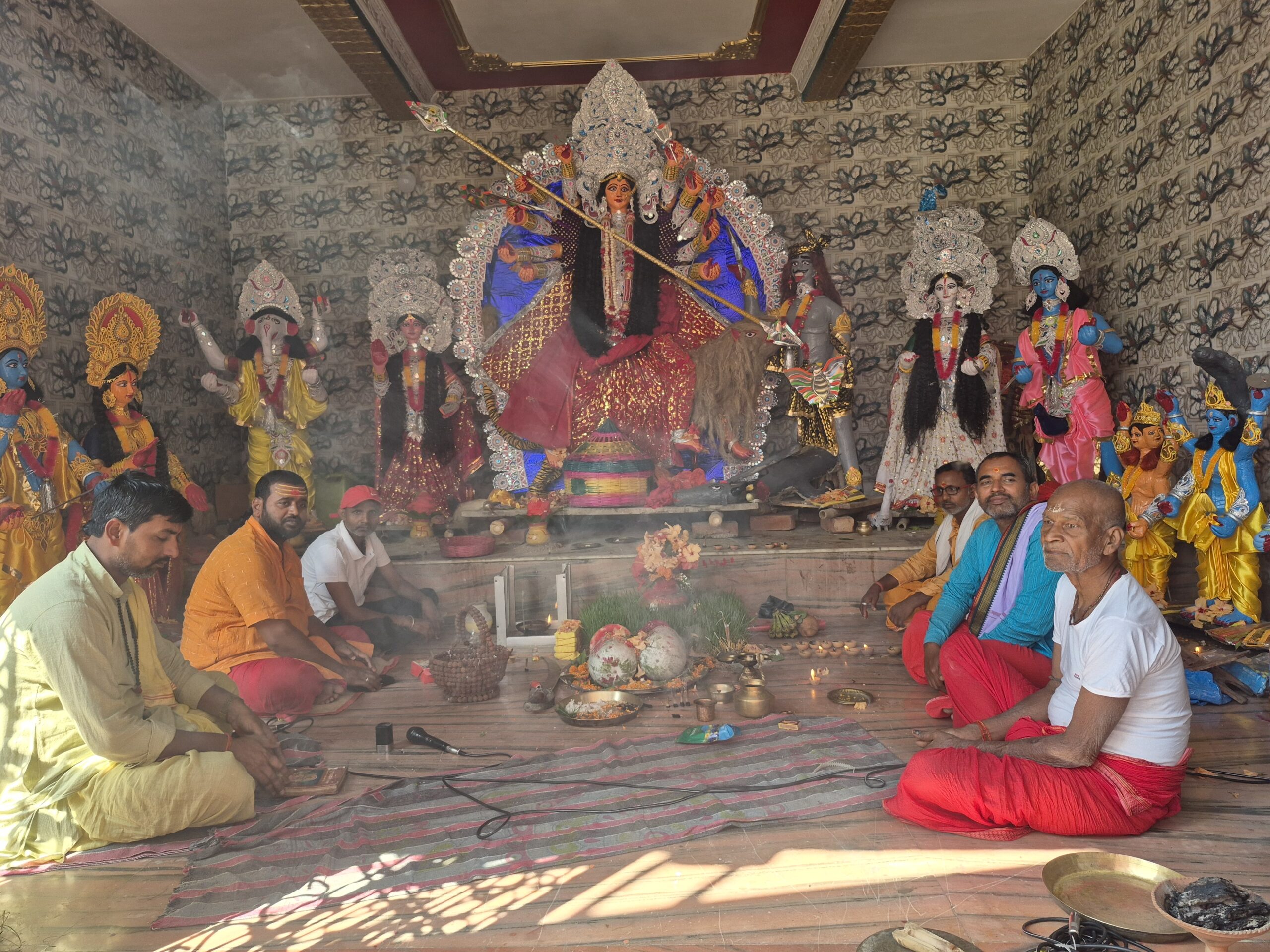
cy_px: 476
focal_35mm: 23
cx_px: 635
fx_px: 844
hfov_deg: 73.9
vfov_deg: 58.9
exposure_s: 1/180
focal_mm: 5.4
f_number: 1.8
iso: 80
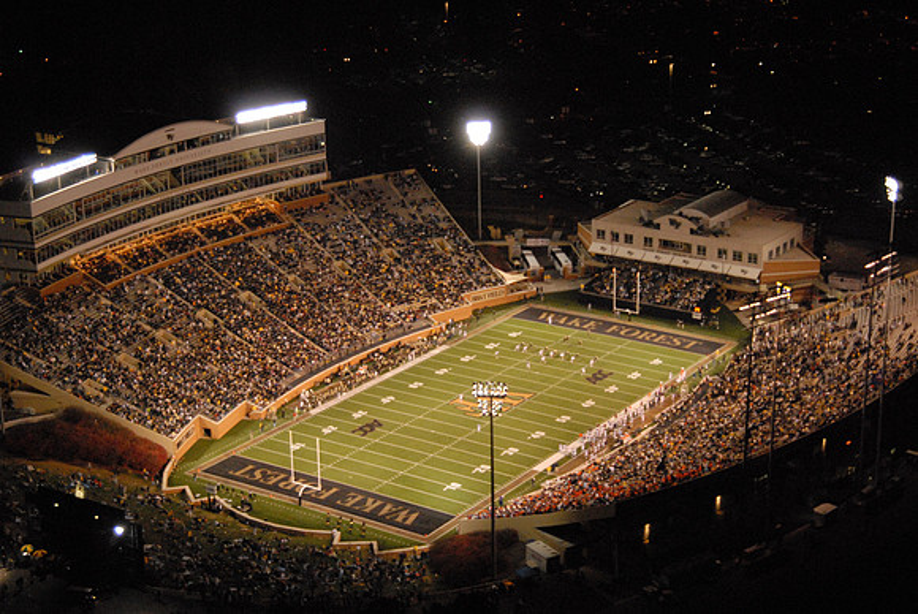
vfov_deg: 20.2
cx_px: 459
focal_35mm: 68
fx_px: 1723
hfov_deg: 29.8
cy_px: 307
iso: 1600
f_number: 5
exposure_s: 1/160
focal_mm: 45
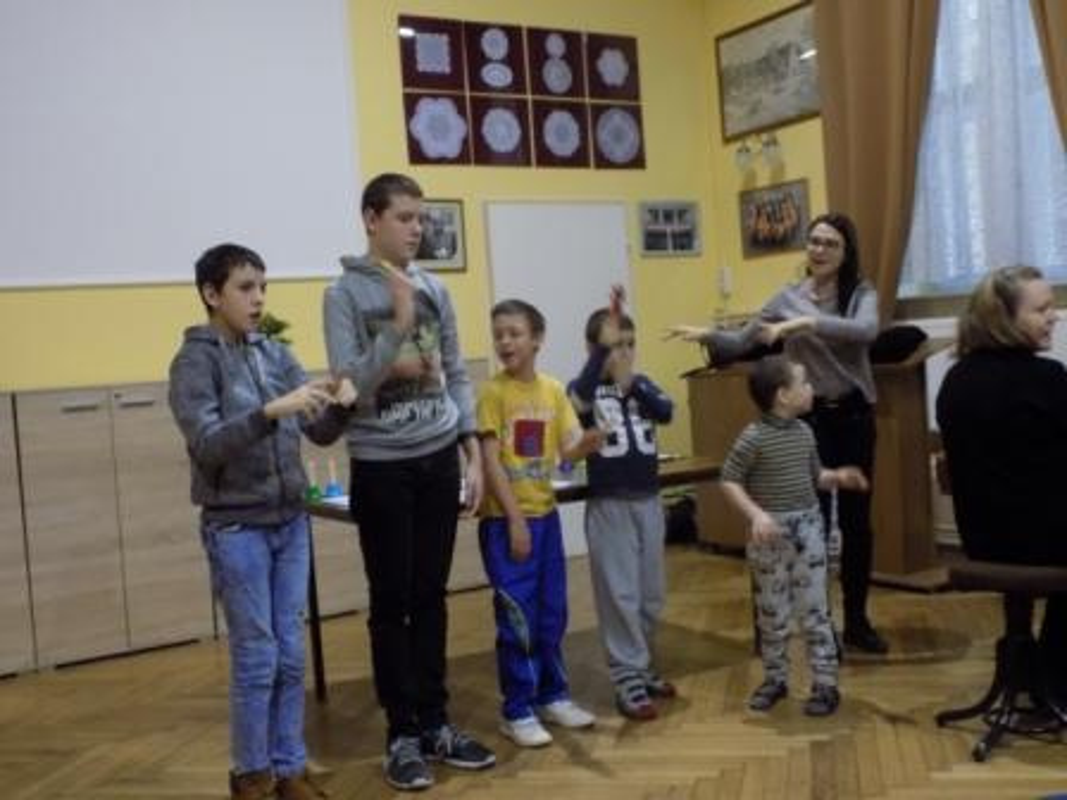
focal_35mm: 37
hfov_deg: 50.1
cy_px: 400
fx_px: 1140
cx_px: 534
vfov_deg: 38.7
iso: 400
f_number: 3.5
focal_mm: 6.6
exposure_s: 1/30
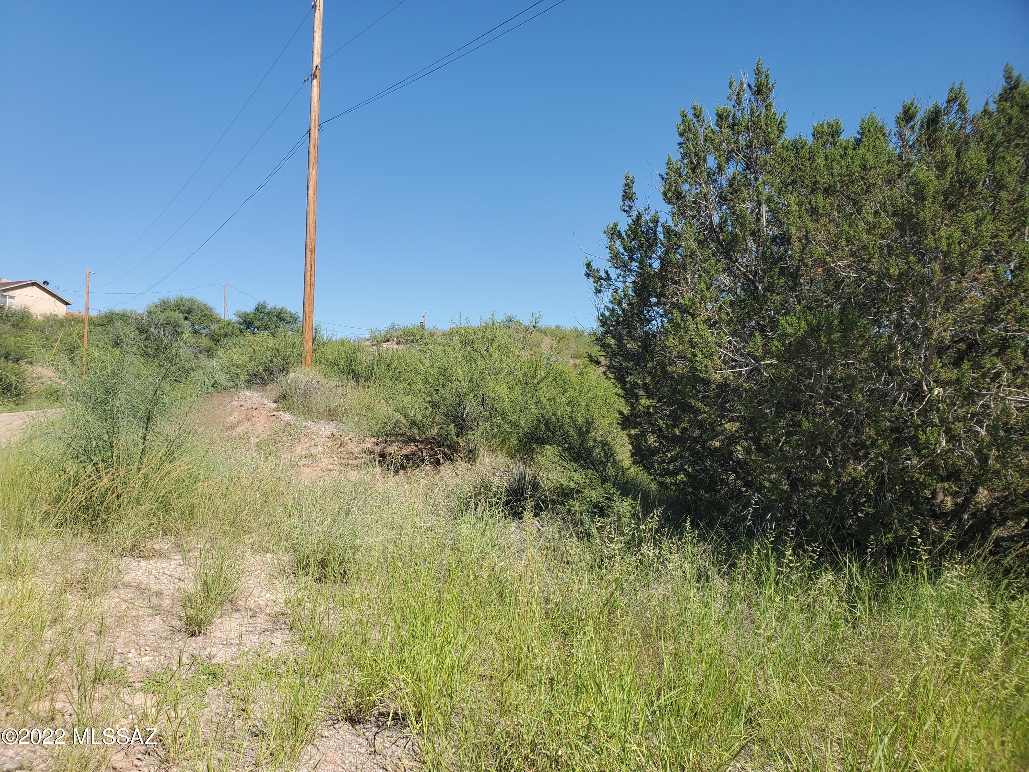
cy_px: 386
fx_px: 773
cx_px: 514
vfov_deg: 53.1
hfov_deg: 67.3
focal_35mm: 26
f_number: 2.4
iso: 50
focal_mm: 4.3
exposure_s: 1/1205
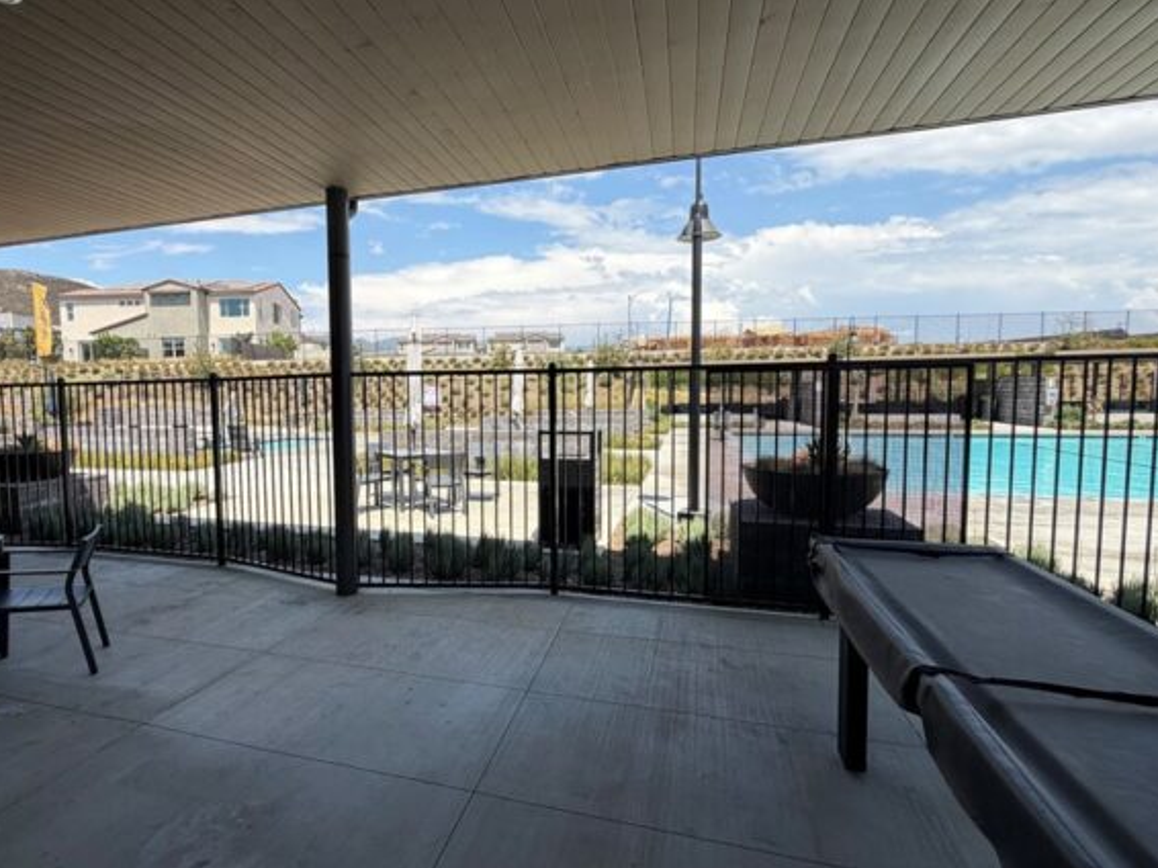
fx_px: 635
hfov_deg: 83.9
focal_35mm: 19
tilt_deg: -4.2
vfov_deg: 68.6
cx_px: 481
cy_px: 442
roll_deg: +2.0
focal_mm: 2.22
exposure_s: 1/770
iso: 32
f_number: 2.2
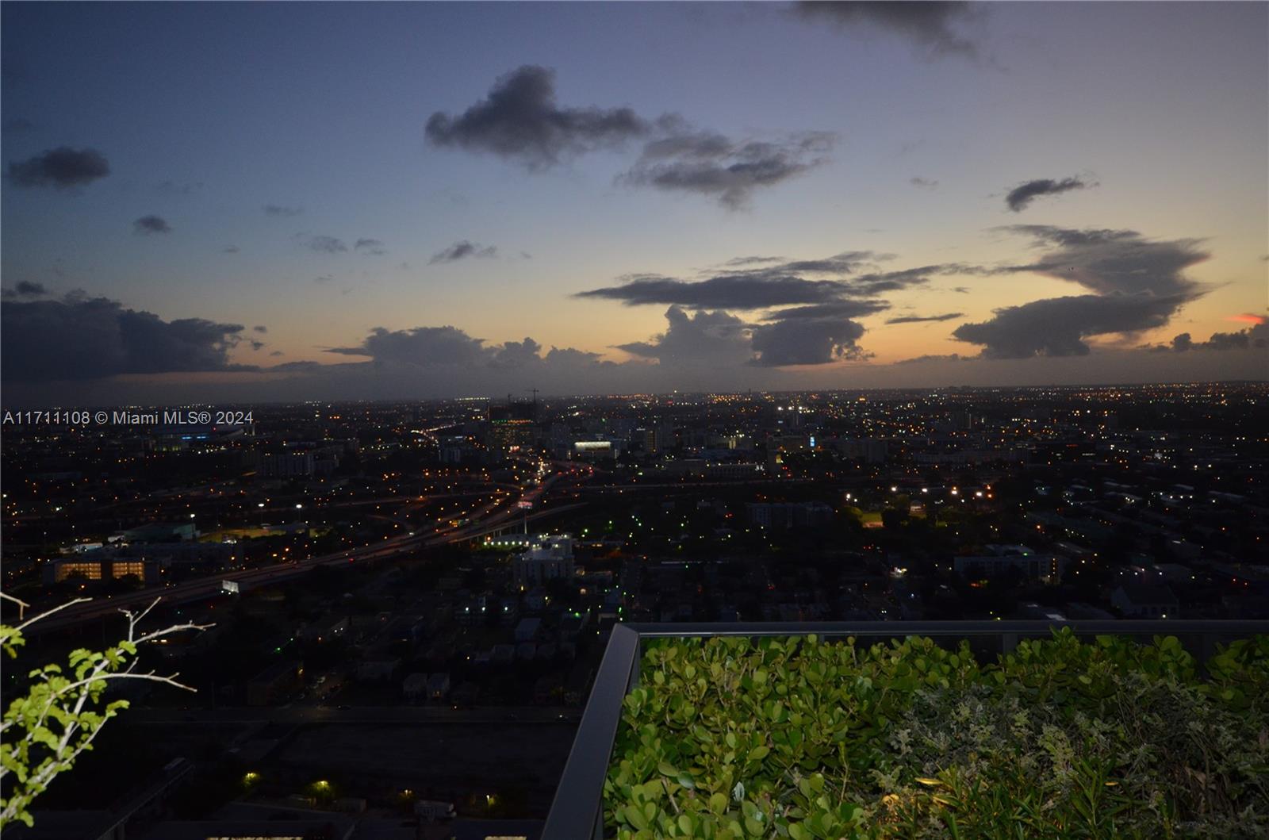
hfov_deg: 62.0
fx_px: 1055
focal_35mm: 30
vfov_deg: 43.4
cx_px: 634
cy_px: 420
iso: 800
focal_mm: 20
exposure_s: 1/60
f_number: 5.6
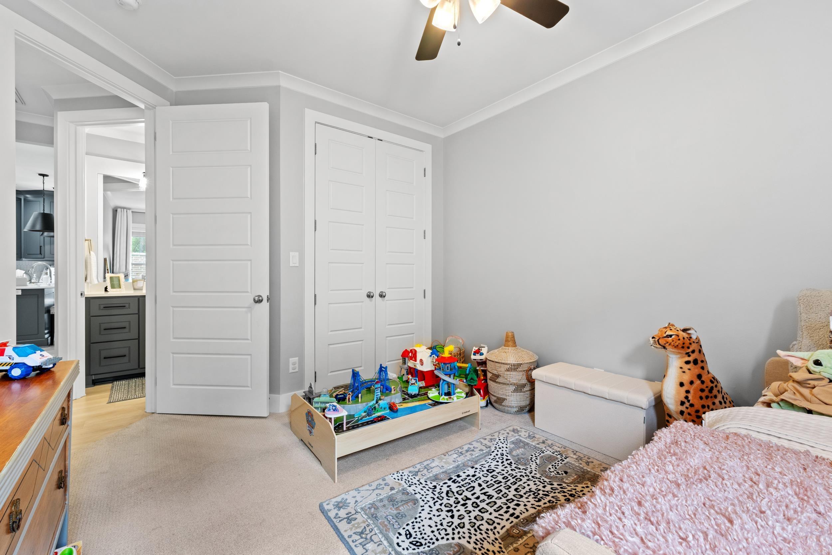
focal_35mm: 15
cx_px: 416
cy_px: 278
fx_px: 347
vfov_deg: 77.3
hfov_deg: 100.4
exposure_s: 1/2
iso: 200
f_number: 9
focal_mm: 10
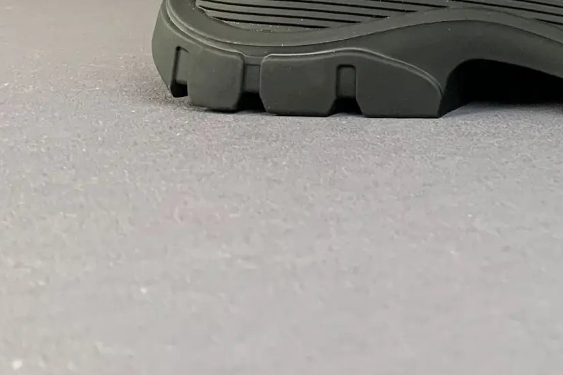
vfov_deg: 14.5
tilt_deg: +4.0
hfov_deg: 20.5
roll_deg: +0.0
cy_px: -271
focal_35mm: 84
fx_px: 1313
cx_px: 857
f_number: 1.8
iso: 100
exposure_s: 1/119
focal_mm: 4.25
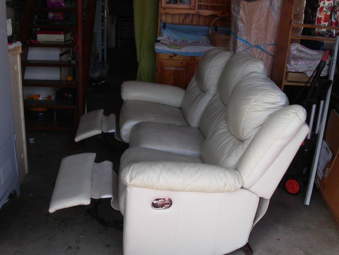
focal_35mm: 38
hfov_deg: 49.0
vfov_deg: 37.7
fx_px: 372
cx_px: 170
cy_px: 128
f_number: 8
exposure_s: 1/30
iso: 100
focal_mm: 7.8
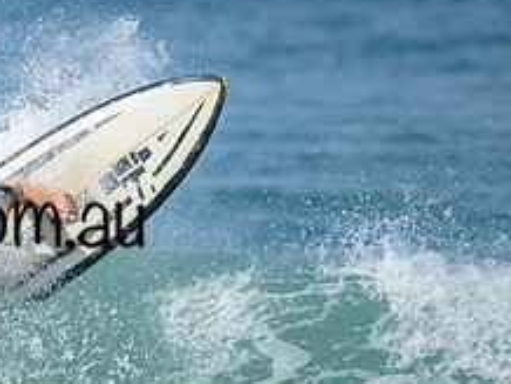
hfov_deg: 1.0
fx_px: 30192
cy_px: 193
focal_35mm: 2043
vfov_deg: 0.7
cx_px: -103
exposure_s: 1/2500
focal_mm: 800
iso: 450
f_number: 6.3
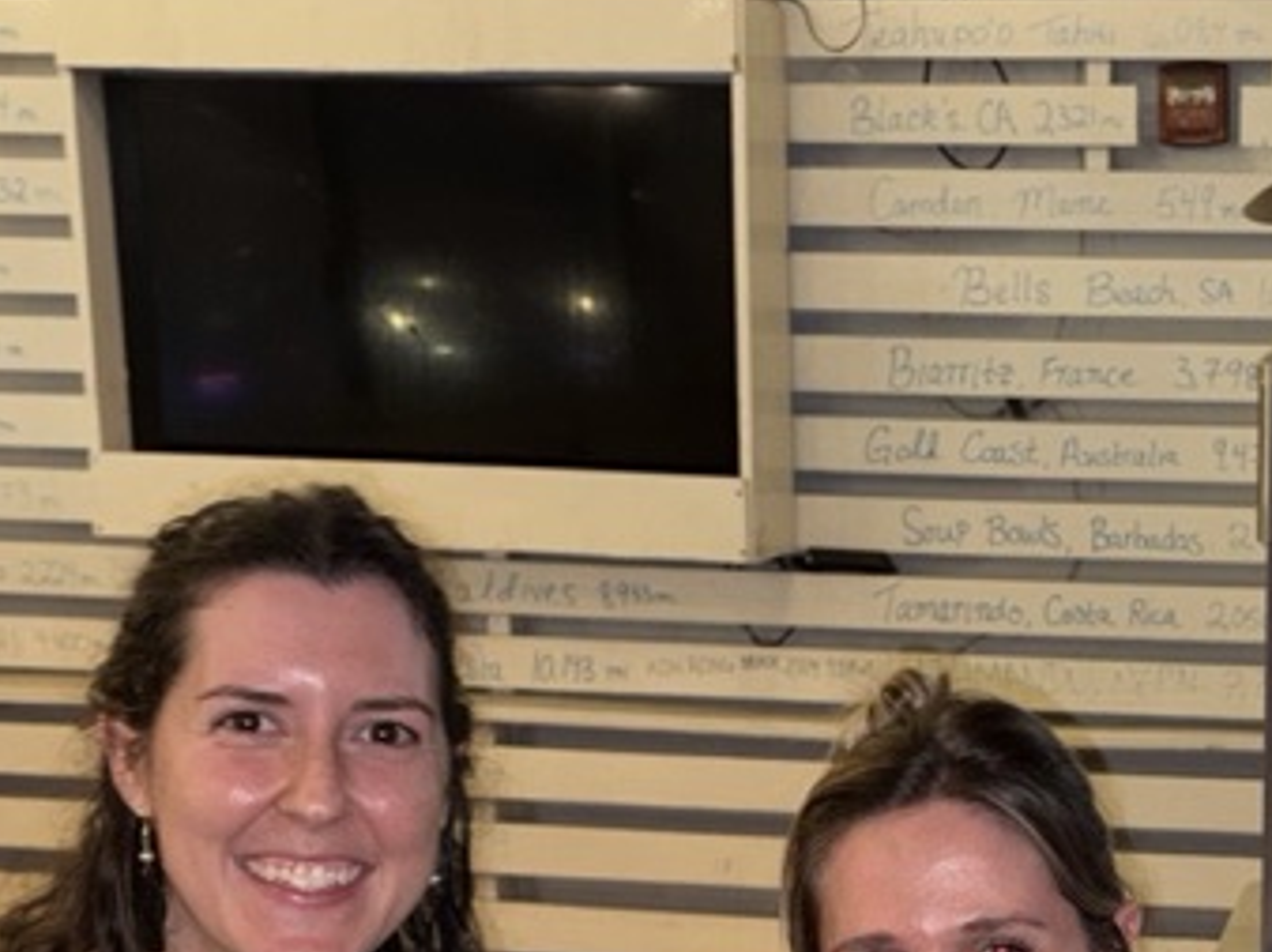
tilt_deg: -13.9
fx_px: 2827
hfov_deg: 24.6
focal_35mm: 77
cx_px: 1152
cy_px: 952
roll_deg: -0.1
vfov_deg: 18.6
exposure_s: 1/7
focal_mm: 5.96
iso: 100
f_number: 1.6
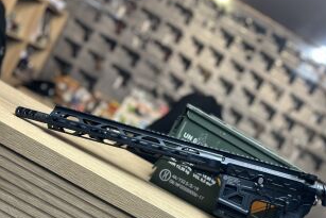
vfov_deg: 36.5
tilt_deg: -3.9
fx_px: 326
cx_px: 216
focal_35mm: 36
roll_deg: -29.2
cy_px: 147
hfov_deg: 52.2
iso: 64
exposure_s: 1/50
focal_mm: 5.7
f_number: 1.5
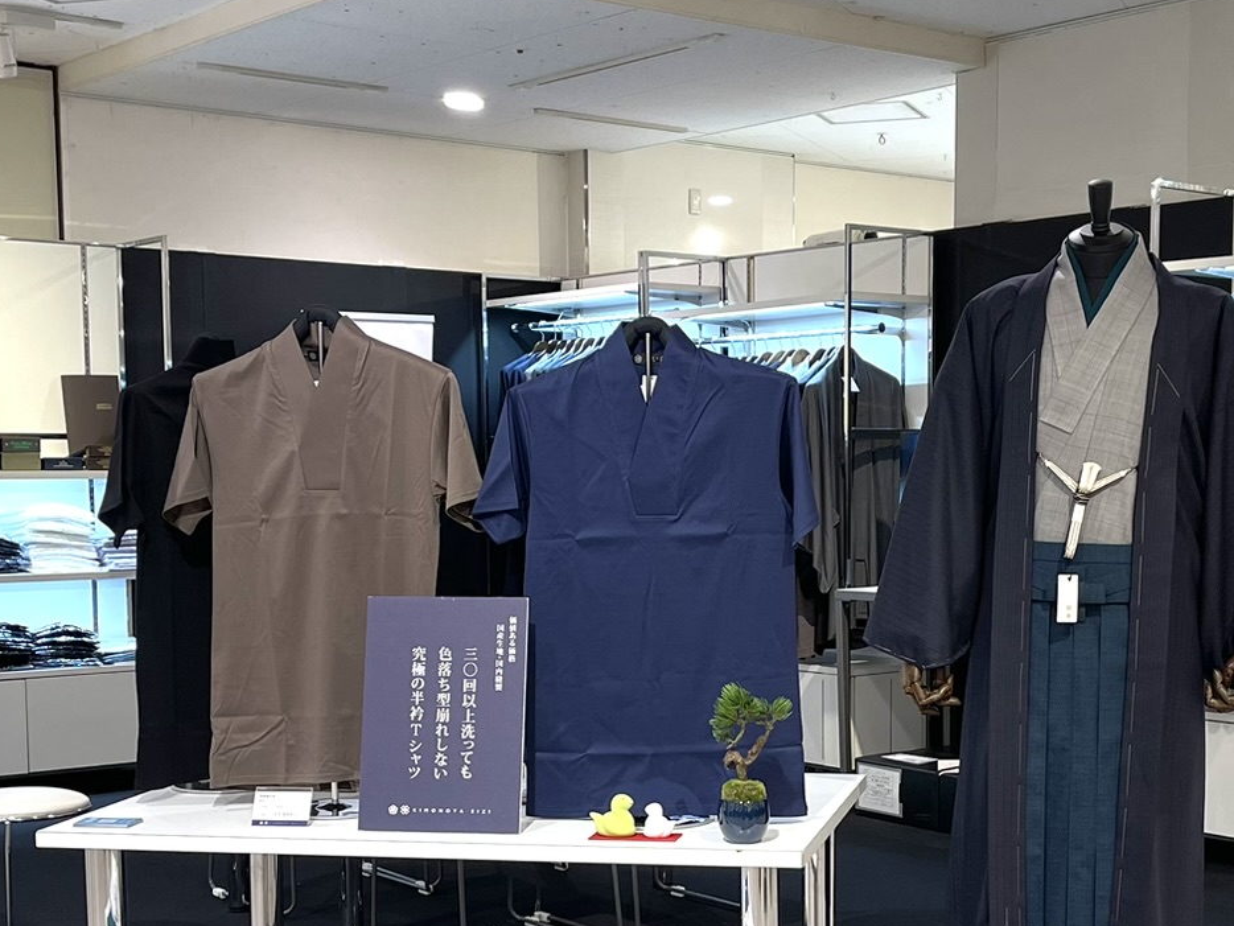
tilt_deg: -5.8
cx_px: 727
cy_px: 658
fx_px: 2032
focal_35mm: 57
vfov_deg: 25.5
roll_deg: -0.6
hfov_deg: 33.7
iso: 100
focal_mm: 5.1
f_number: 1.6
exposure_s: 1/120
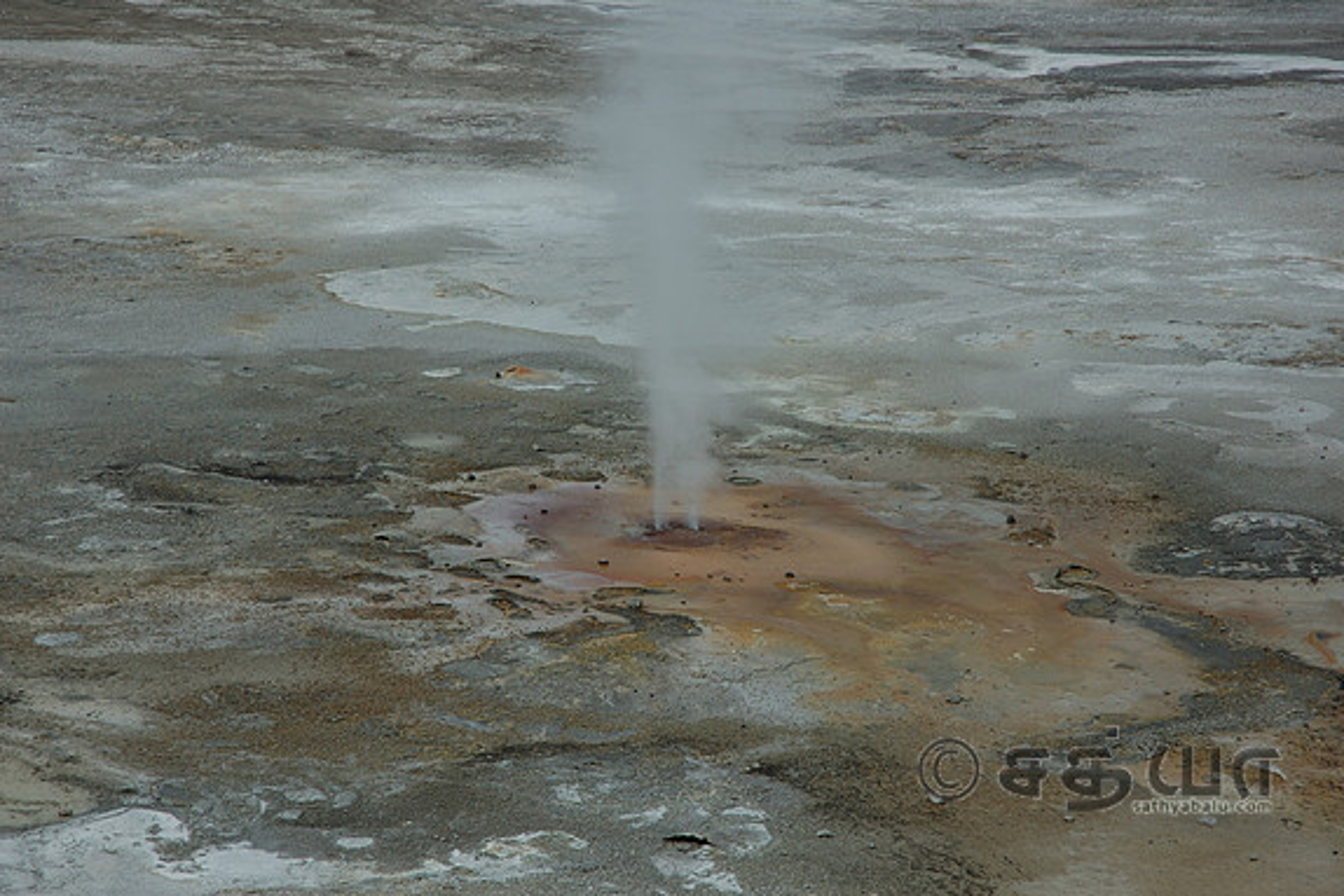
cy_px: 447
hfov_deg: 19.3
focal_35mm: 106
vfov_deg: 12.9
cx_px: 674
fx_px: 3958
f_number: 7.1
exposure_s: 1/200
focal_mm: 70
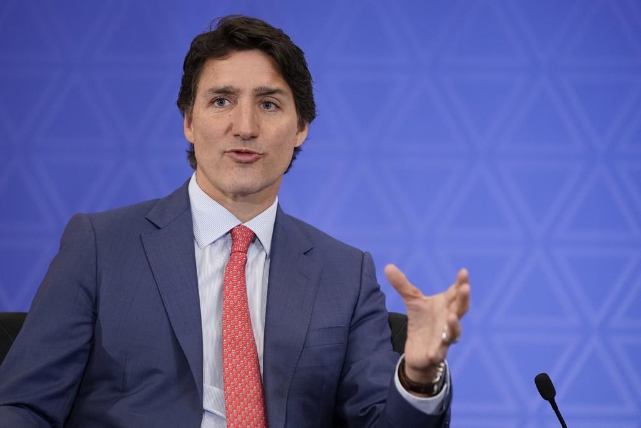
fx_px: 3419
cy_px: 214
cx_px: 320
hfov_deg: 10.7
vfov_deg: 7.2
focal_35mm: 192
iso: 4000
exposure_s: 1/320
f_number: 2.8
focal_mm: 192
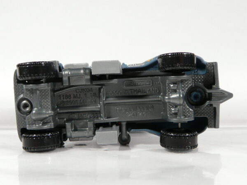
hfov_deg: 33.8
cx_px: 124
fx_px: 407
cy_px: 92
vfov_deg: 25.7
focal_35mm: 57
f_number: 2.8
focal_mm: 5.9
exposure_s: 1/40
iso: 100
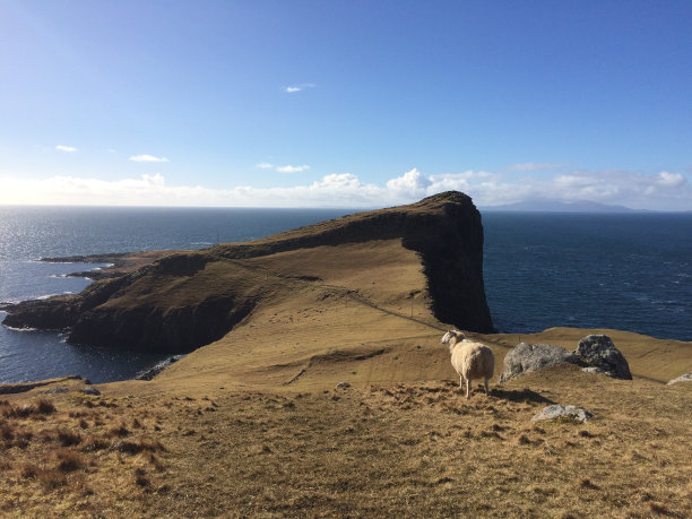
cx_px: 346
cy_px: 260
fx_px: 580
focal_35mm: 29
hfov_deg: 61.7
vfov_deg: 48.2
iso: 32
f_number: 2.2
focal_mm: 4.15
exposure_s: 1/3425
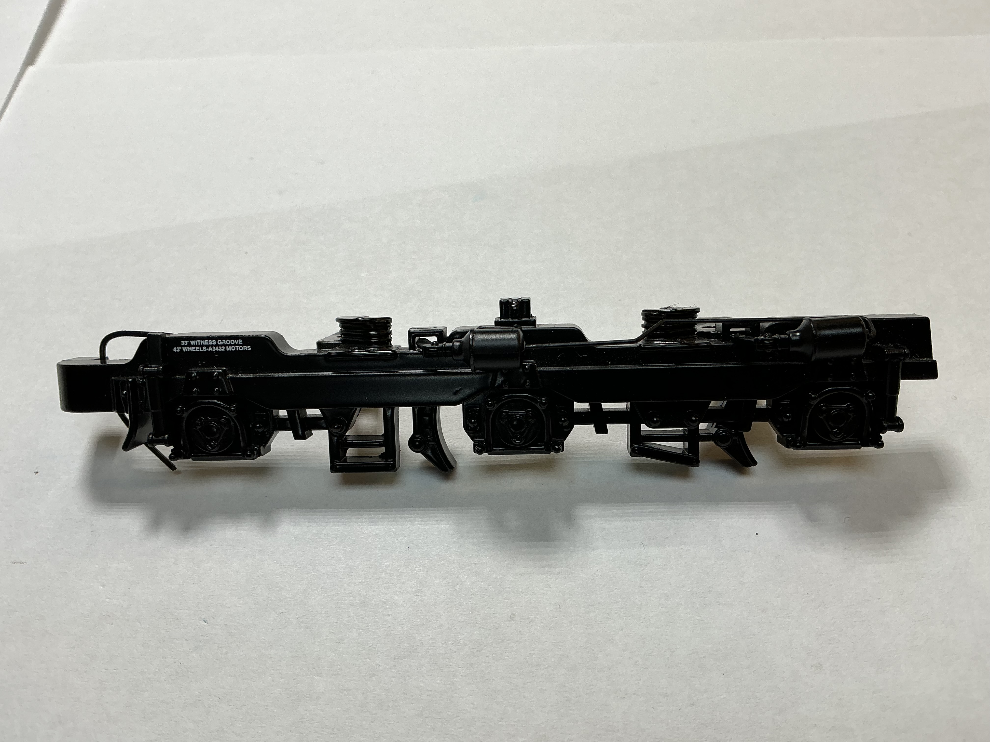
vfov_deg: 48.2
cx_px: 495
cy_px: 371
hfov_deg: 61.7
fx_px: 829
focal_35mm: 29
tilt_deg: -54.0
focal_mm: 3
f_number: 1.8
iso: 20
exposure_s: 1/120
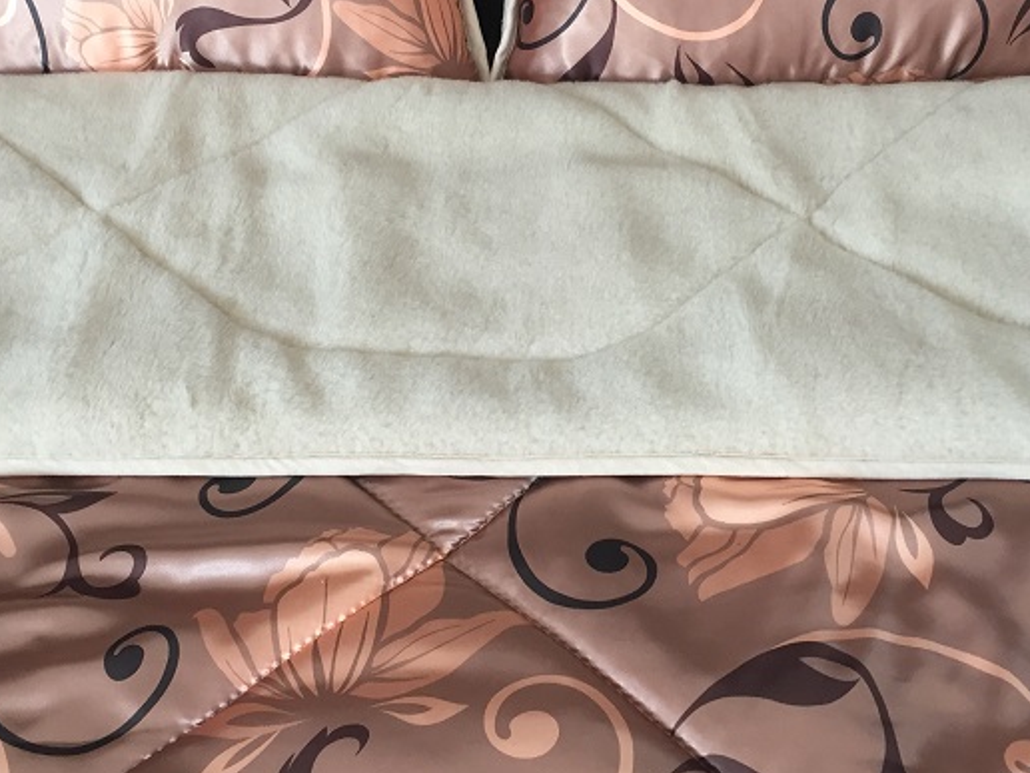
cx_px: 519
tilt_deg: -40.2
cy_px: 246
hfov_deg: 42.1
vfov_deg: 31.9
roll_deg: +0.0
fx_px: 1339
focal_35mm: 45
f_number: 2.2
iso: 100
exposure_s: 1/33
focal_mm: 4.15
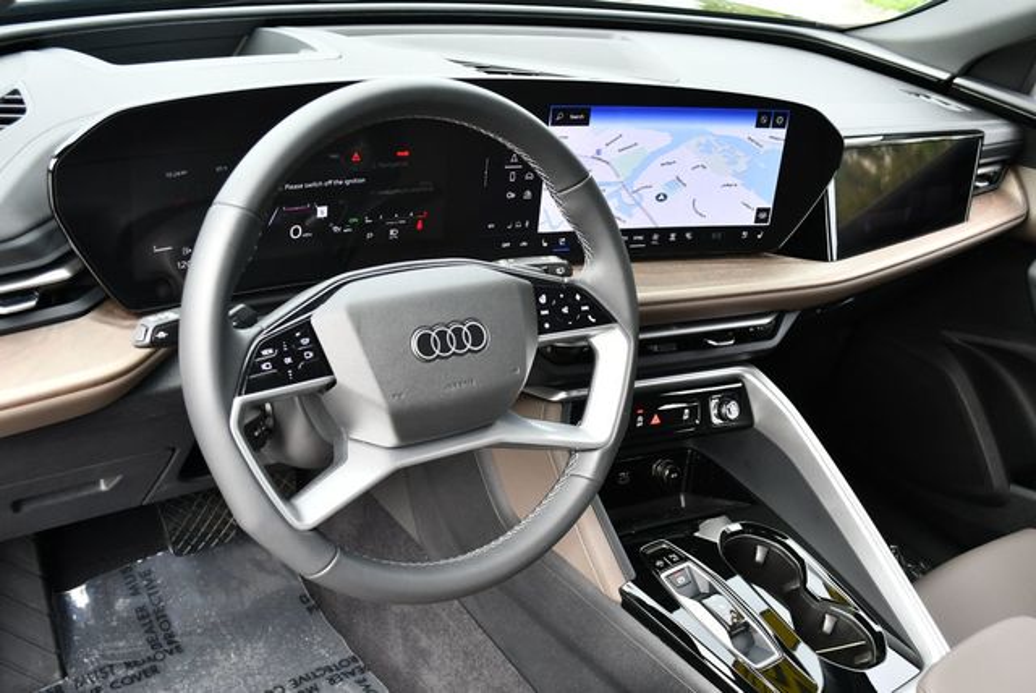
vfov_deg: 36.9
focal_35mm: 36
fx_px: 1037
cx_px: 518
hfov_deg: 53.1
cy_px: 346
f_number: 4.5
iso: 400
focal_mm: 18
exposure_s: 1/250
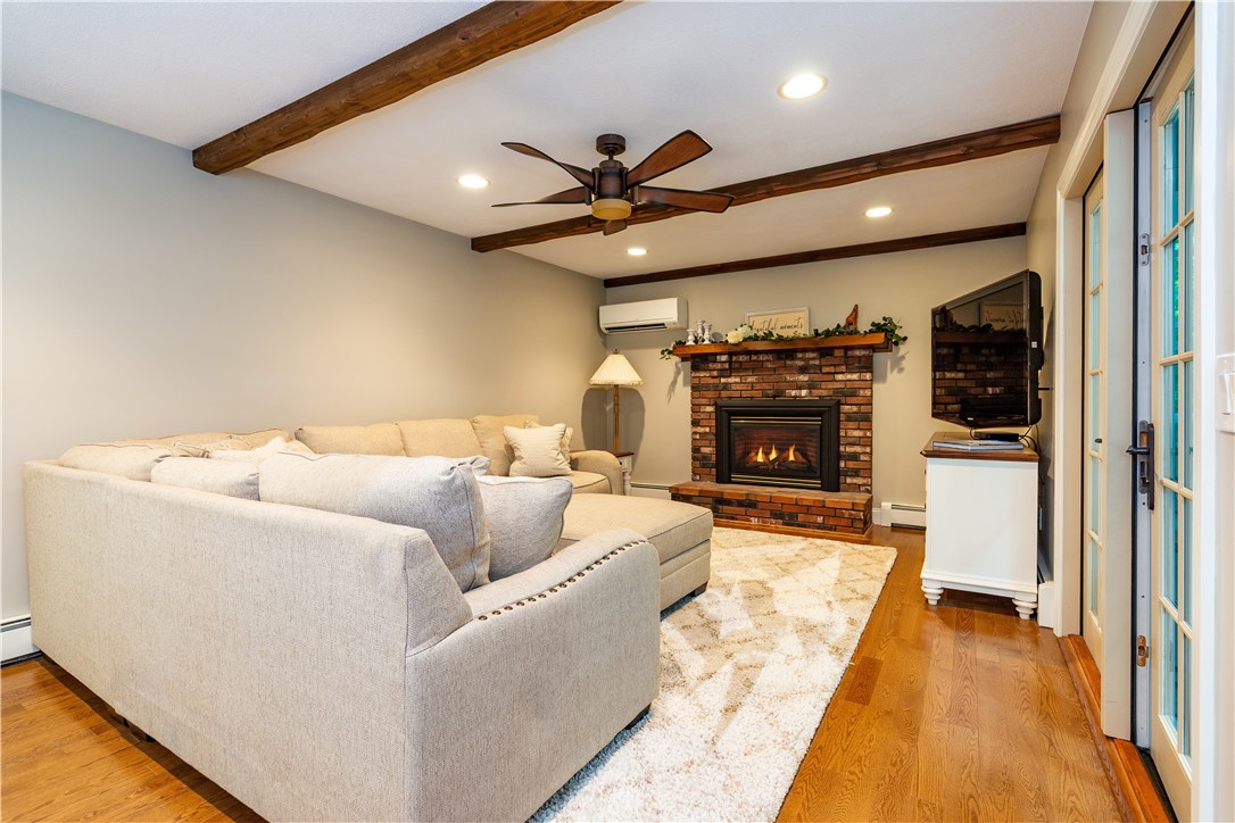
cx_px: 618
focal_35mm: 16
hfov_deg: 96.7
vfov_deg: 73.7
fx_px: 549
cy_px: 412
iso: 320
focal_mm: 16
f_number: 6.3
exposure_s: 1/2.5
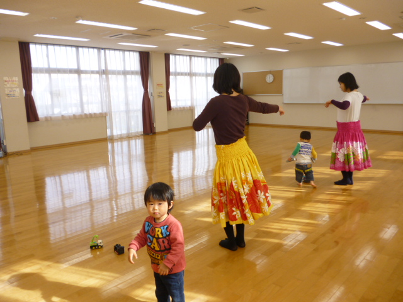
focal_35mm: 28
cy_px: 151
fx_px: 326
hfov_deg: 63.4
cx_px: 202
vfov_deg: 49.7
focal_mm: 5
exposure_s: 1/60
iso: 100
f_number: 3.1
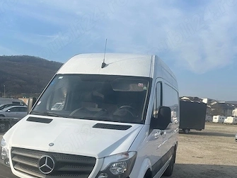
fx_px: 294
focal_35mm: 43
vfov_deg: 32.7
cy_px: 141
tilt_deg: -5.9
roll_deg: -3.4
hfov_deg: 43.8
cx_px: 110
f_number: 1.78
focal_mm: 6.86
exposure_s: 1/3597
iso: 80
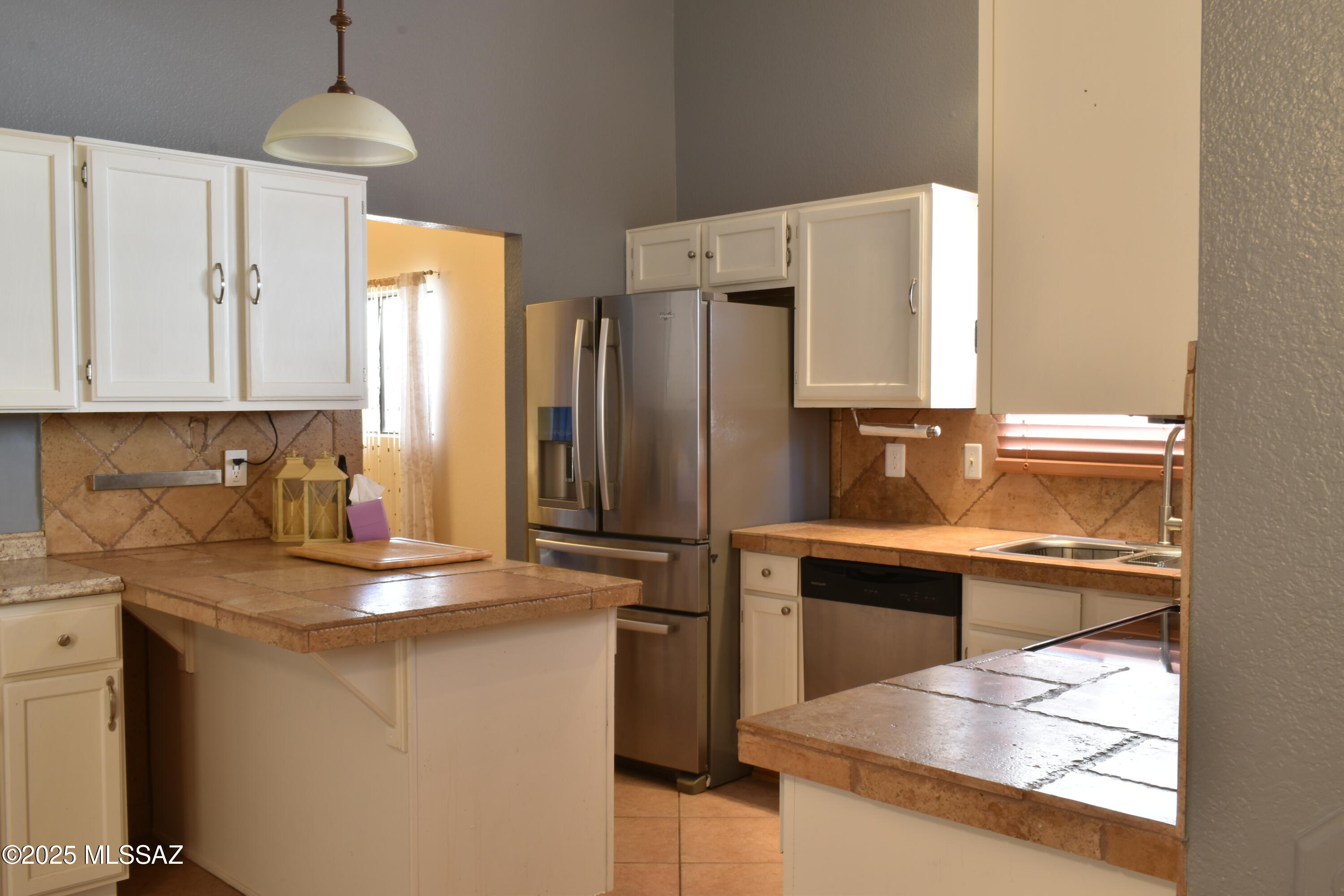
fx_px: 1176
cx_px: 672
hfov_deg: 59.5
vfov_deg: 41.7
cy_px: 448
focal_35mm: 32
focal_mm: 21
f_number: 22
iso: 100
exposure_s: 6
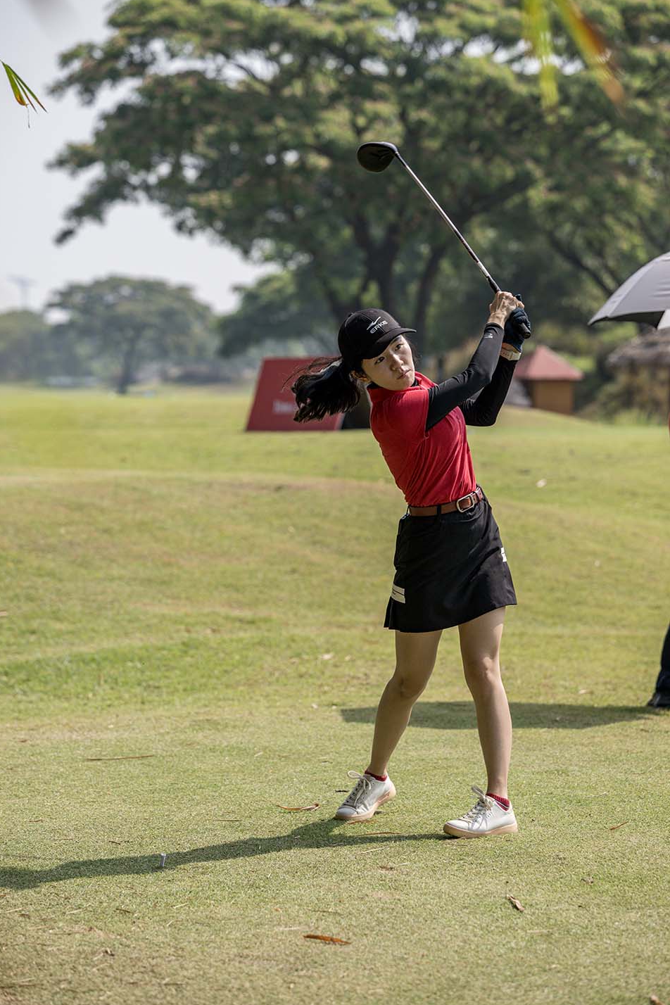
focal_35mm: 121
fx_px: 3378
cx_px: 333
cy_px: 502
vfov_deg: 16.9
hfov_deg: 11.3
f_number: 4
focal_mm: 120
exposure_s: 1/2500
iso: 360
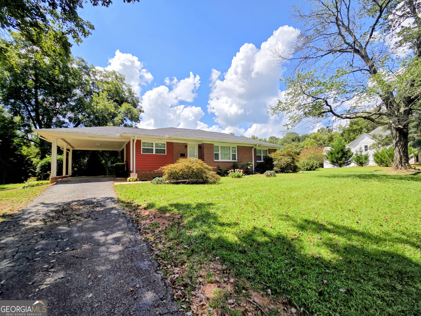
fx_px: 158
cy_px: 158
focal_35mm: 13
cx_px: 210
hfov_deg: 106.2
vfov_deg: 89.9
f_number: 2.2
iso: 50
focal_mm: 2.2
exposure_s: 1/2252
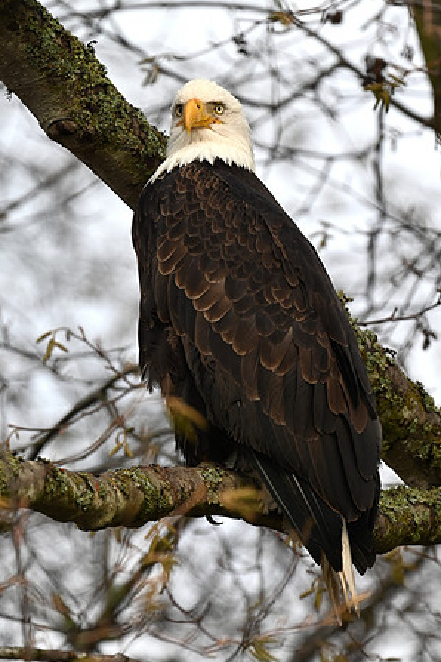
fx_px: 14809
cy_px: 332
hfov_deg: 1.7
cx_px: 220
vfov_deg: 2.6
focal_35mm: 806
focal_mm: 800
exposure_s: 1/800
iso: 500
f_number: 6.3
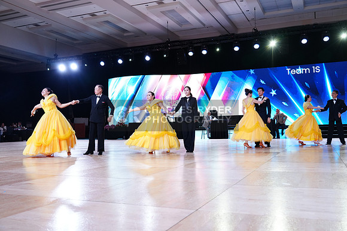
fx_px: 318
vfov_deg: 40.0
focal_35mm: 33
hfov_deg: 57.2
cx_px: 174
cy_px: 116
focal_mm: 33
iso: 1600
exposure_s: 1/500
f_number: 4
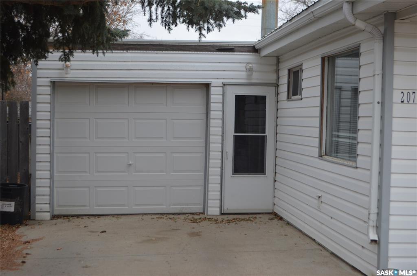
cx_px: 208
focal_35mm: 48
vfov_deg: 27.9
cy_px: 138
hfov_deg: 41.2
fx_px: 555
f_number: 5.6
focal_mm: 32
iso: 320
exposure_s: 1/125
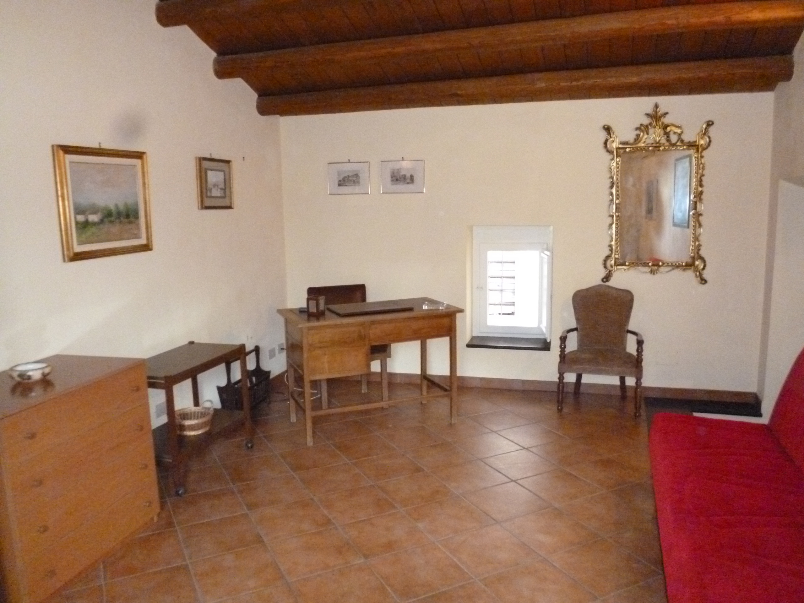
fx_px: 650
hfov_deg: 63.4
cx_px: 402
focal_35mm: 28
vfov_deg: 49.7
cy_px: 302
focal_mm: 5
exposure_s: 1/60
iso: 1000
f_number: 2.7
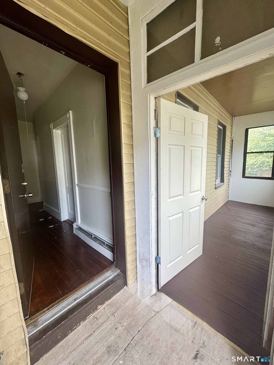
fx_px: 148
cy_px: 182
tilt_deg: -7.6
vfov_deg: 102.1
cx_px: 137
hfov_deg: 85.7
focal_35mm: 14
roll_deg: +0.8
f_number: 2.2
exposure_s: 1/99
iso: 50
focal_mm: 2.22
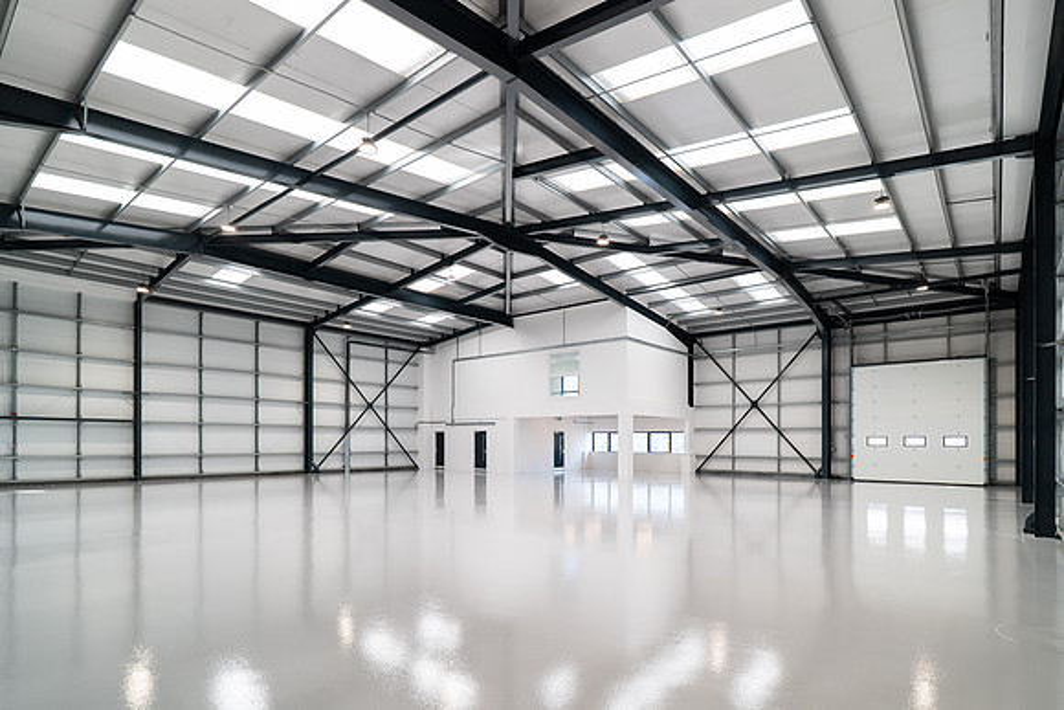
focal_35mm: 17
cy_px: 355
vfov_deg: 70.5
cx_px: 532
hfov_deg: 93.3
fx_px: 503
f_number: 4
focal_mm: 17
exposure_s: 1/80
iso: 800
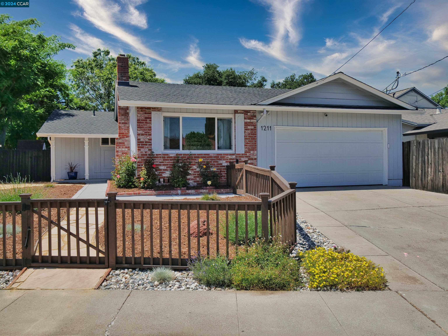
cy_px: 168
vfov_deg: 49.7
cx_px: 224
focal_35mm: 28
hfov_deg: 63.4
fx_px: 362
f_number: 4.5
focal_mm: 14
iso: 250
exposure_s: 1/2500
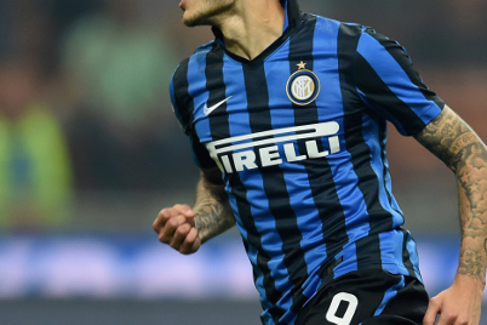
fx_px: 8075
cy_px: 124
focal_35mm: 597
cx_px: 252
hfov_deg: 3.5
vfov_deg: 2.3
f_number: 2.8
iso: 2000
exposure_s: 1/1250
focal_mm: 400
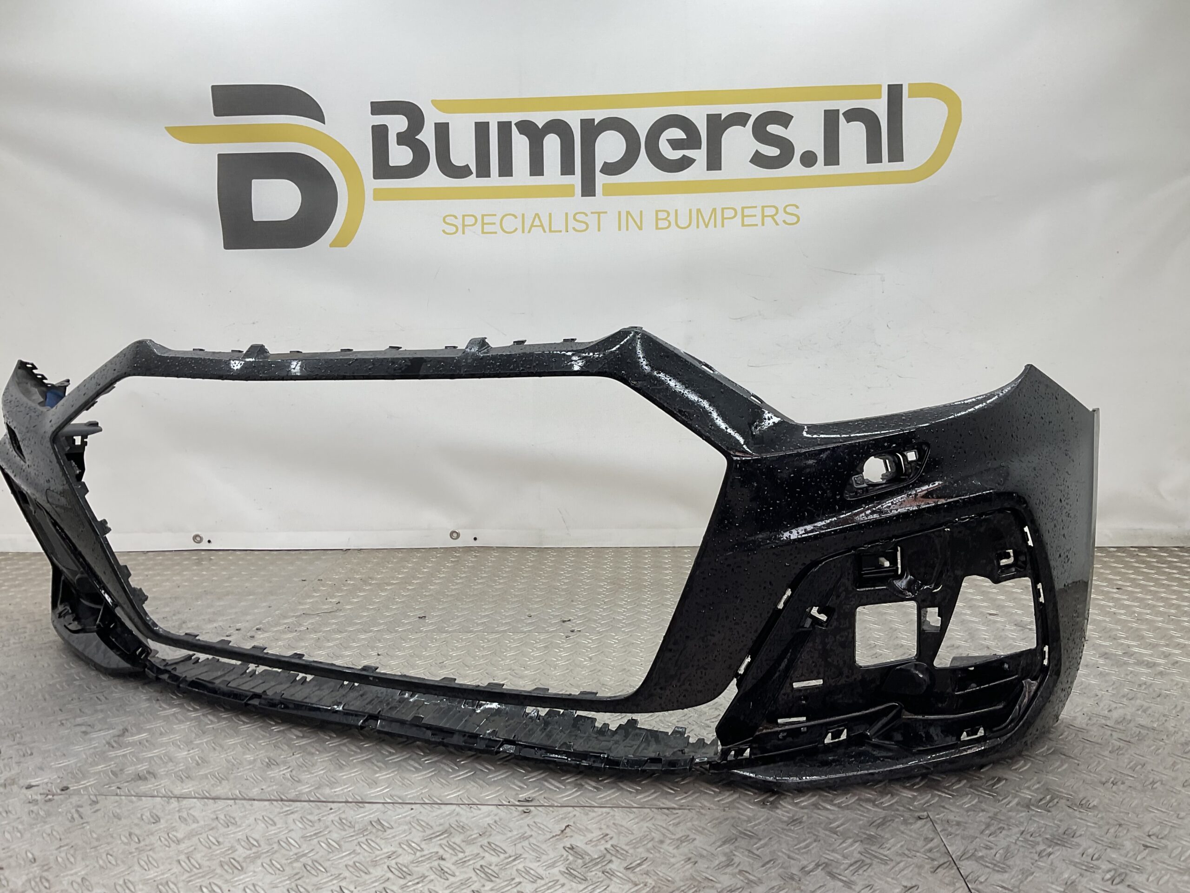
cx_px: 595
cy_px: 446
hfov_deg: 61.7
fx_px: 997
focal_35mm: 29
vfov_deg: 48.2
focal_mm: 3
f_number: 1.8
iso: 16
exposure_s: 1/109
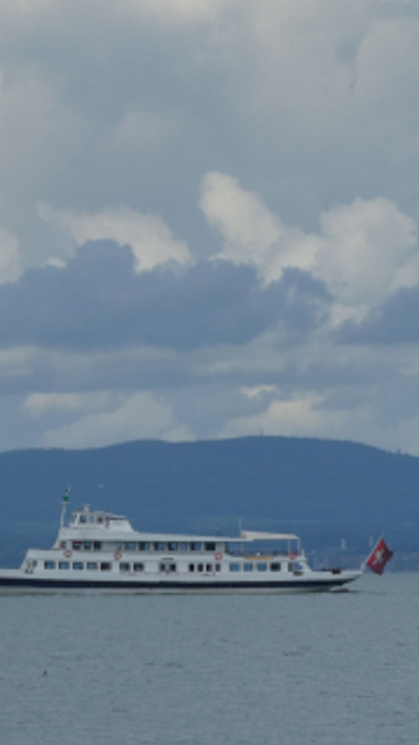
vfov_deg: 4.3
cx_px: 64
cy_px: 372
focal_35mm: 508
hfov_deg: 2.4
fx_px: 10028
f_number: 6
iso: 80
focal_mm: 62.1
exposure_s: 1/500
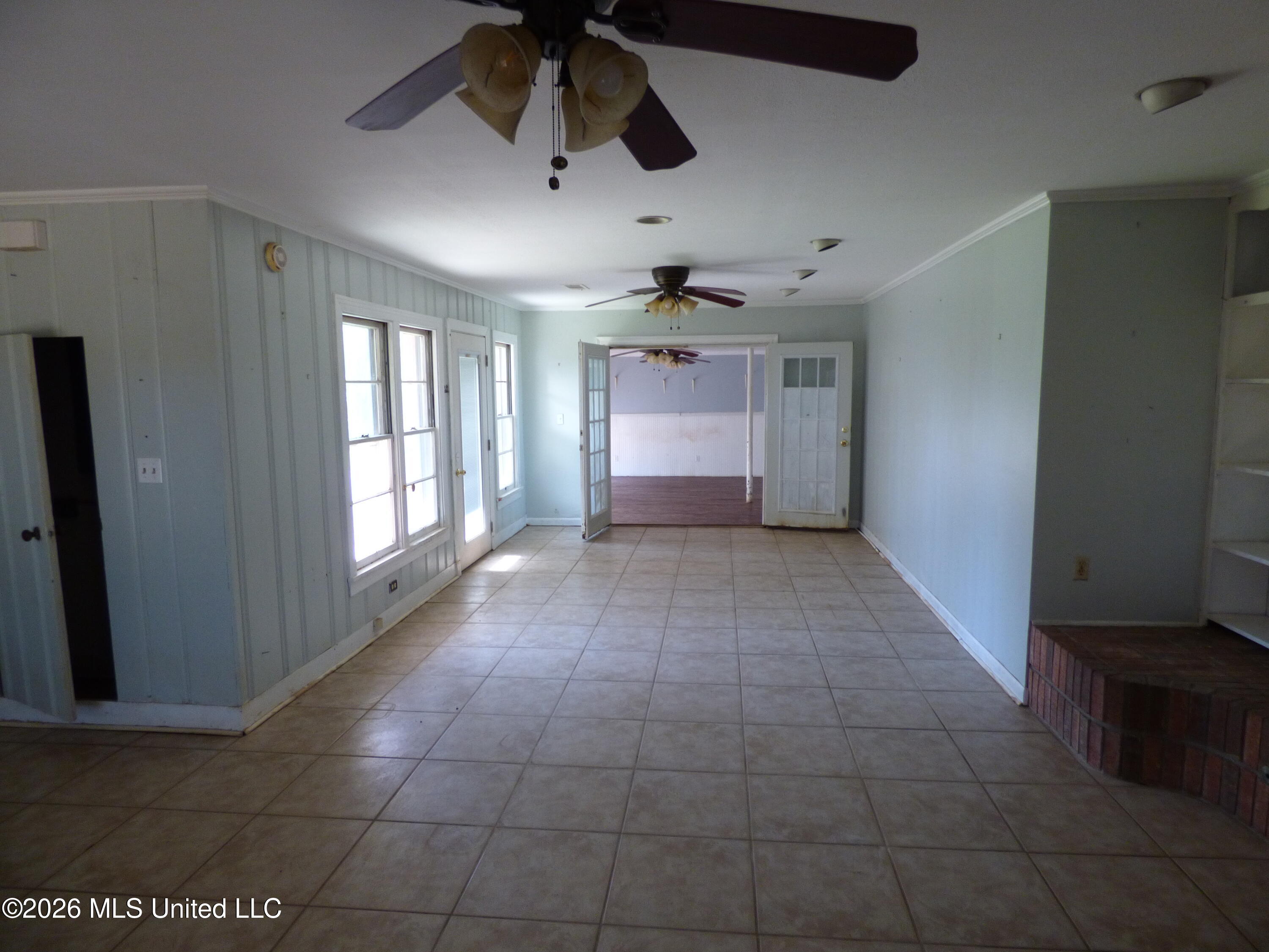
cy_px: 476
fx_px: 733
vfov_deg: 66.0
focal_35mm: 20
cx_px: 634
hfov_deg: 81.7
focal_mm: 3.58
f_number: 2.8
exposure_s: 1/60
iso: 200
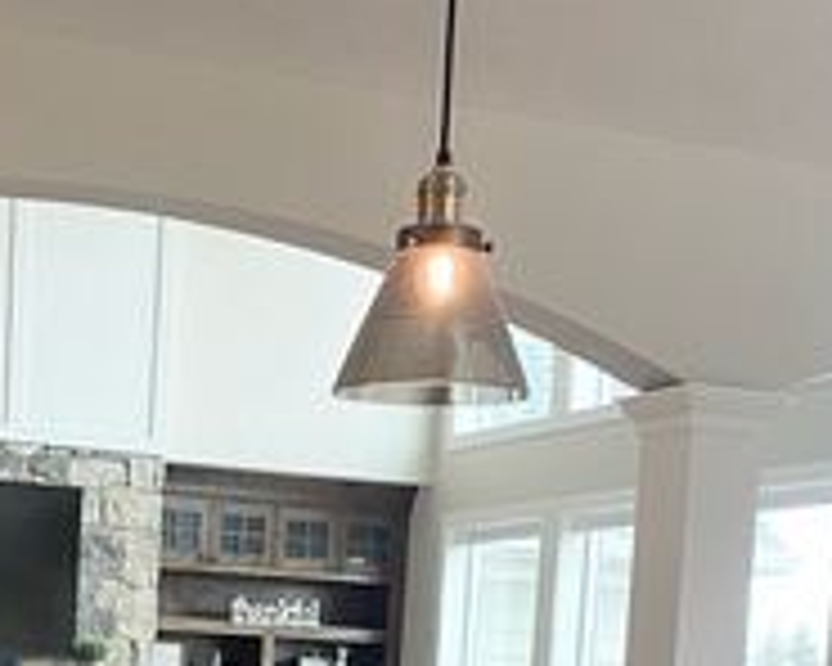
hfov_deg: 21.3
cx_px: 94
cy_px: 918
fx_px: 2167
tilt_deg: -6.3
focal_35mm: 88
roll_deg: -3.1
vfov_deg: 16.3
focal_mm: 4.25
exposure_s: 1/60
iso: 80
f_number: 1.8
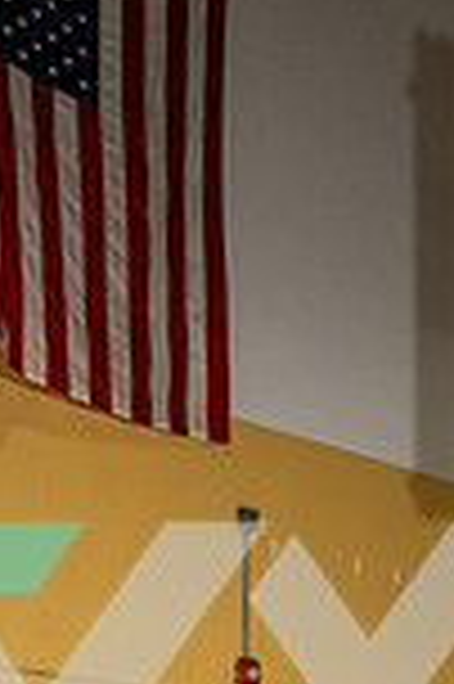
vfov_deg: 21.2
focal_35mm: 83
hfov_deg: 16.0
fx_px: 1574
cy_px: 981
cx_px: 485
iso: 800
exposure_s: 1/250
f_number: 8
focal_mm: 28
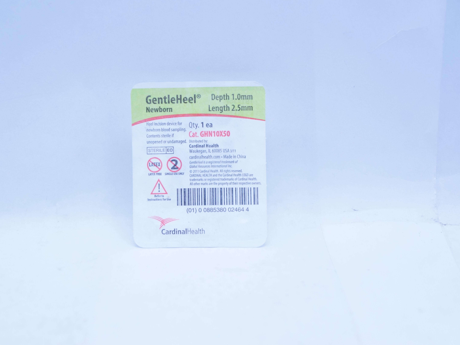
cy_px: 173
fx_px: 1129
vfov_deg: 17.4
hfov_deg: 23.0
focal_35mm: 85
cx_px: 202
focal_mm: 52
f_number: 5
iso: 800
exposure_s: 1/200
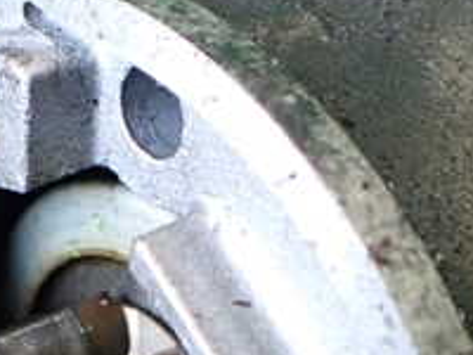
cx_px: 109
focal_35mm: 90
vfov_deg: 15.7
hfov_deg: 21.6
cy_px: 443
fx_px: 1230
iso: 800
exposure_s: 1/125
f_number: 2.3
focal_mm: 5.4
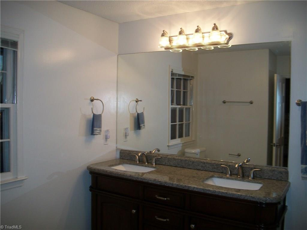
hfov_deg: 56.8
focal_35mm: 32
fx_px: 284
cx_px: 154
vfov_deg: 44.2
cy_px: 115
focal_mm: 5.7
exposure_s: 1/30
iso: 80
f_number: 2.9
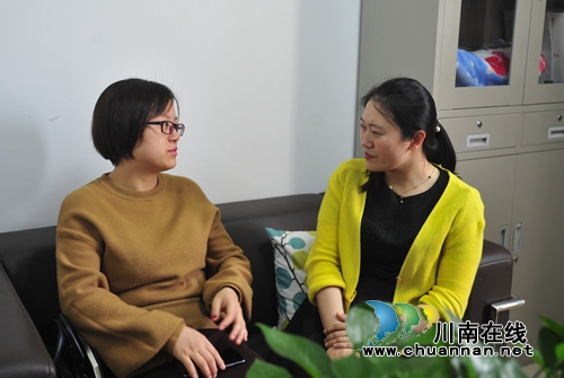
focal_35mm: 32
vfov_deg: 41.2
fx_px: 502
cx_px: 282
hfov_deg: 58.6
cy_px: 189
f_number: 4
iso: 800
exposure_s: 1/60
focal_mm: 32
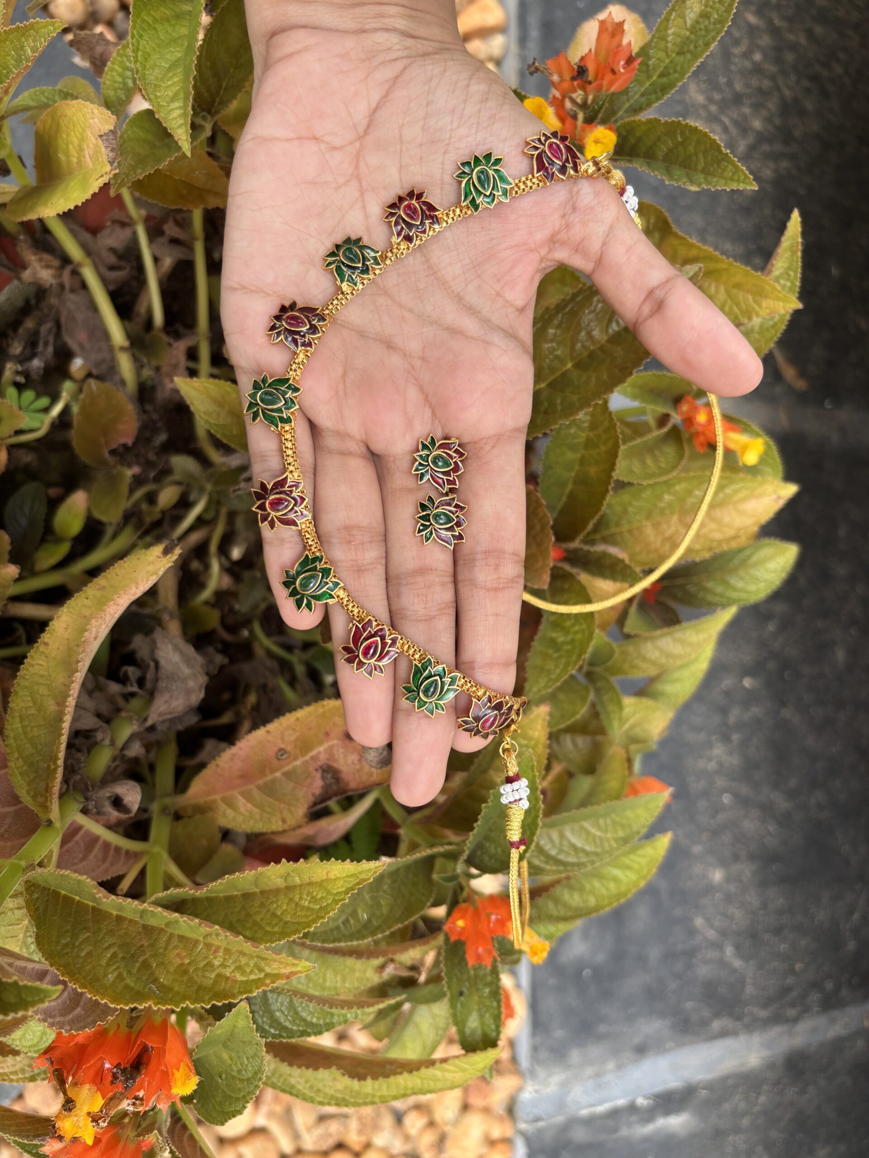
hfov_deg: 53.1
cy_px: 579
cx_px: 434
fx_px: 870
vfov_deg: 67.3
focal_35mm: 26
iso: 40
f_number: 1.6
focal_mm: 5.96
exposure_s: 1/121
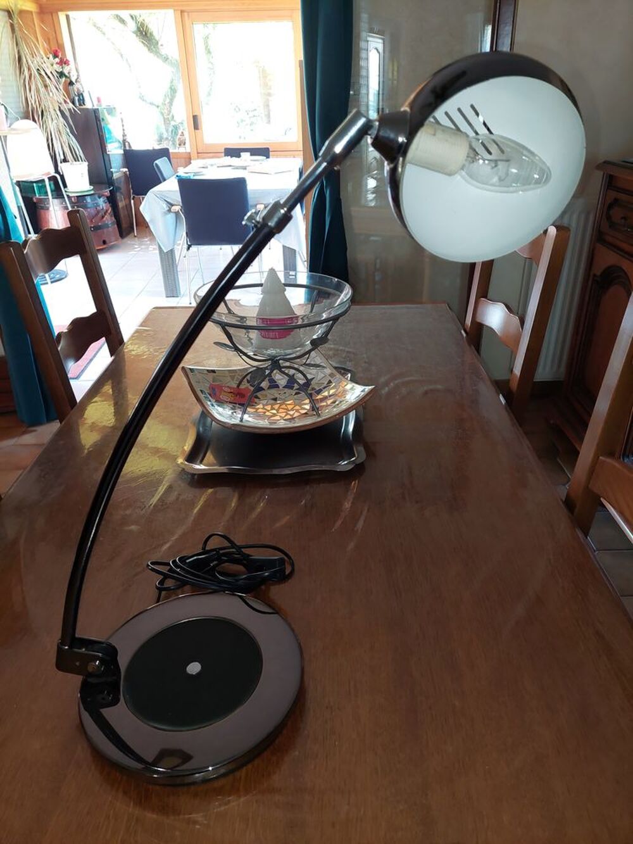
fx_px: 585
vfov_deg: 71.6
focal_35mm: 24
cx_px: 316
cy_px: 422
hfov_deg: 56.8
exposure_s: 1/60
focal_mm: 5.23
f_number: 1.8
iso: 400
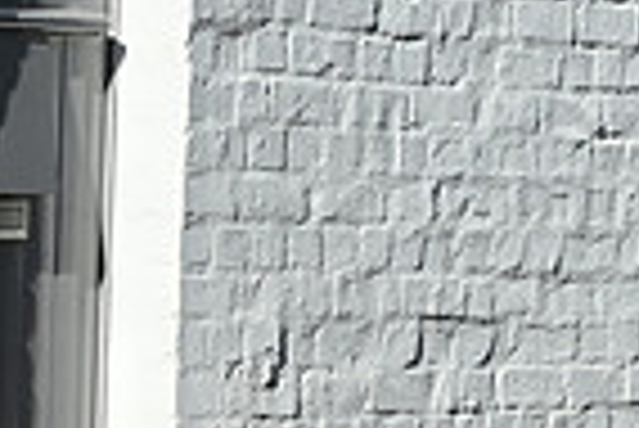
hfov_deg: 4.7
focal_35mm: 429
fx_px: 7622
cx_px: 1287
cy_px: 313
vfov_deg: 3.2
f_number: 5.6
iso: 200
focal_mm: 105
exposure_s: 1/1600
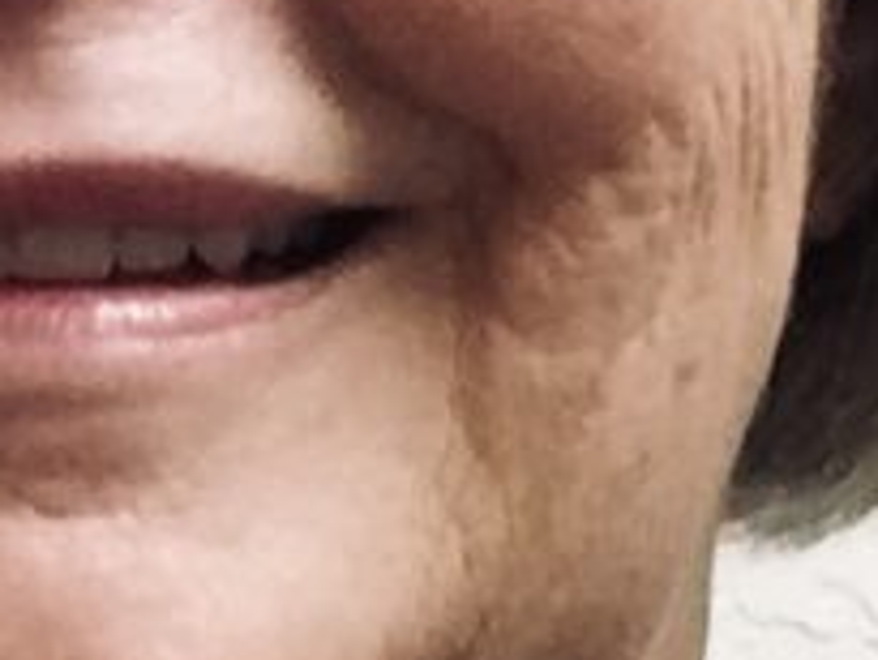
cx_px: -103
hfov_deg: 12.5
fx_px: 3934
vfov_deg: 9.5
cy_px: -64
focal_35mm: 155
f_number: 2.2
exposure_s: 1/30
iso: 320
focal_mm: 2.65
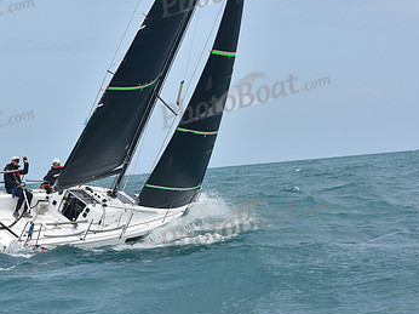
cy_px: 178
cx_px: 98
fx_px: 1367
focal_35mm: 113
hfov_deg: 17.3
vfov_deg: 13.1
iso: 250
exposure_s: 1/800
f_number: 10
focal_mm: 70
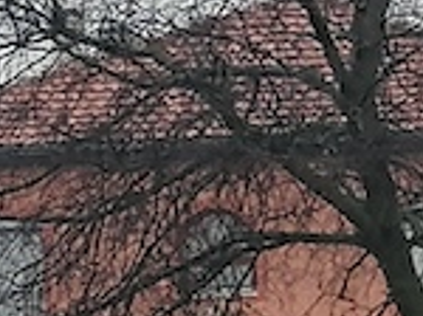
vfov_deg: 3.6
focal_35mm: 406
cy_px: 429
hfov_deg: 4.8
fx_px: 4953
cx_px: 928
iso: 50
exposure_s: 1/266
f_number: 1.8
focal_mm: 4.75
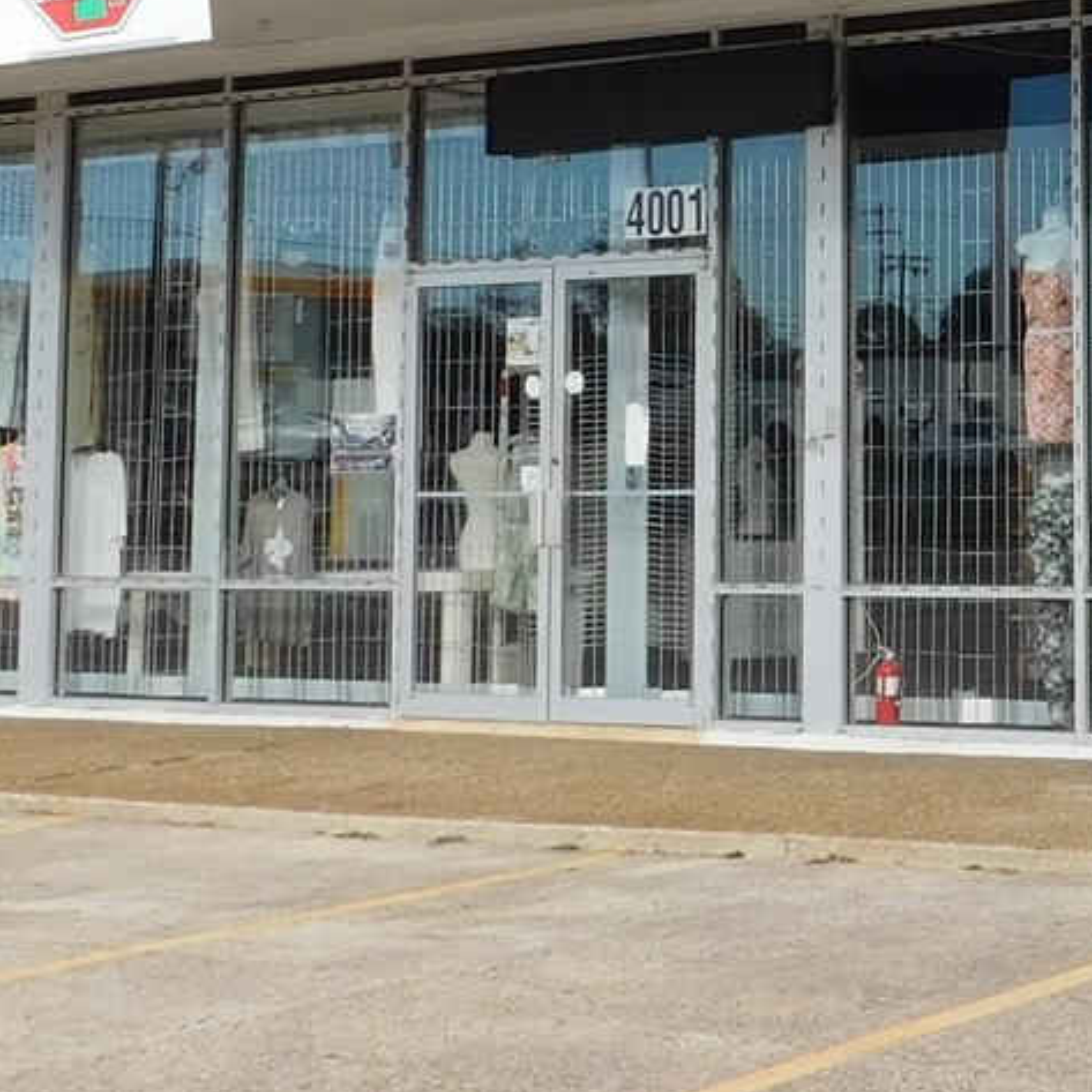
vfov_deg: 19.3
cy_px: 92
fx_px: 3141
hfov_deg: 18.4
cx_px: 1401
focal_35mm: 88
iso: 125
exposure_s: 1/500
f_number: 3
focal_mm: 4
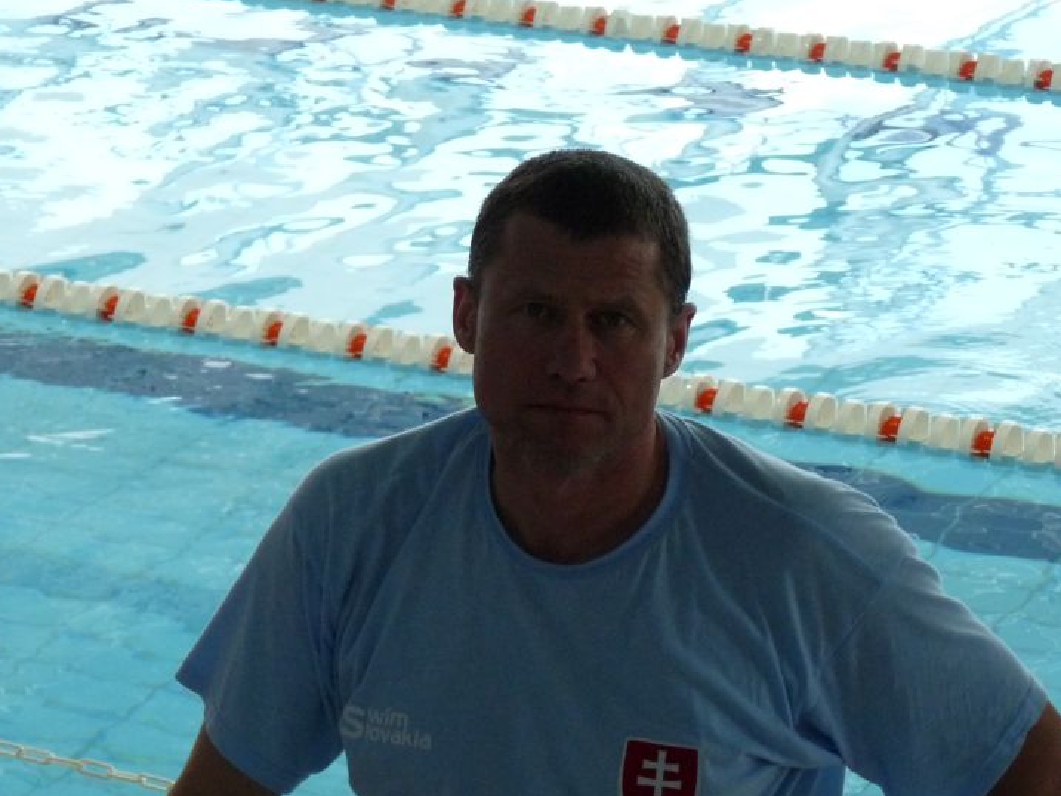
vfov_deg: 8.9
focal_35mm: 167
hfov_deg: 11.8
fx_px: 5120
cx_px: 533
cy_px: 518
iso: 400
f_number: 3.6
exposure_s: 1/160
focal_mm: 20.8
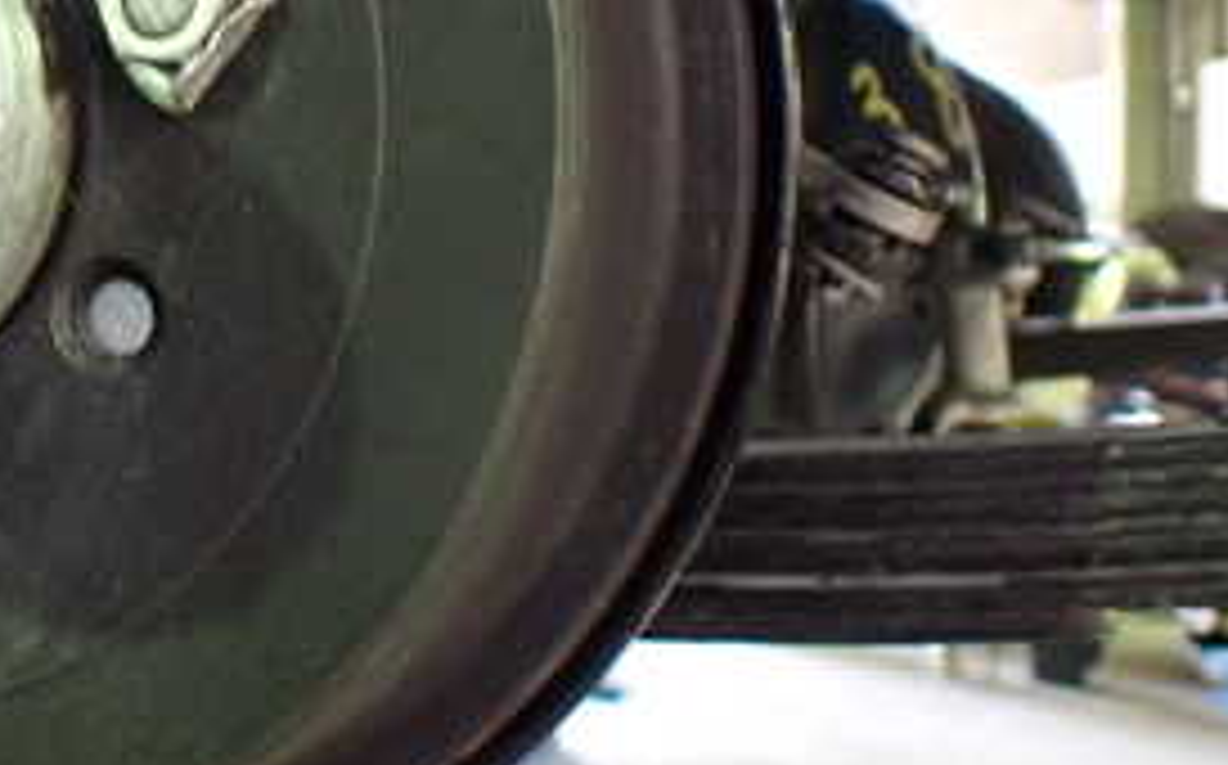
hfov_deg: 27.5
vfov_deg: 18.3
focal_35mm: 70
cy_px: 108
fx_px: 2340
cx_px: -40
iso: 800
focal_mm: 5.4
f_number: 2.3
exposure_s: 1/40
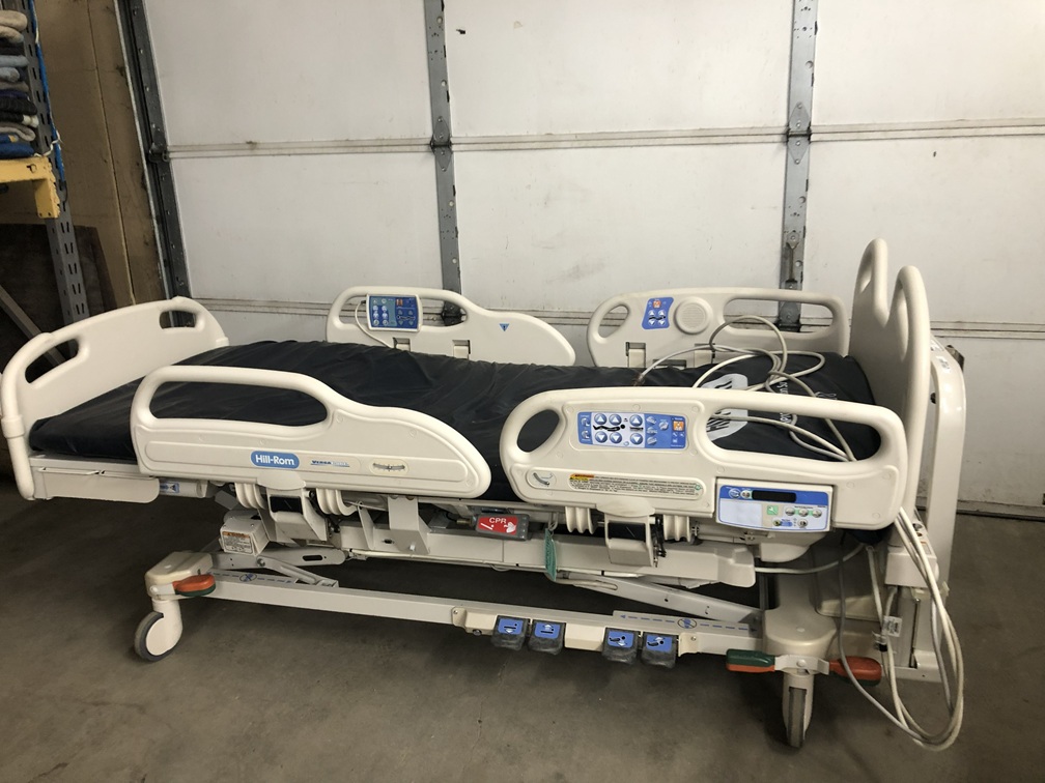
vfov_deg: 49.7
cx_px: 522
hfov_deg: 63.4
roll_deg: +1.2
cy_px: 392
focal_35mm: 28
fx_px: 845
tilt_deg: -16.9
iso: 50
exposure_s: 1/15
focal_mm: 3.99
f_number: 1.8
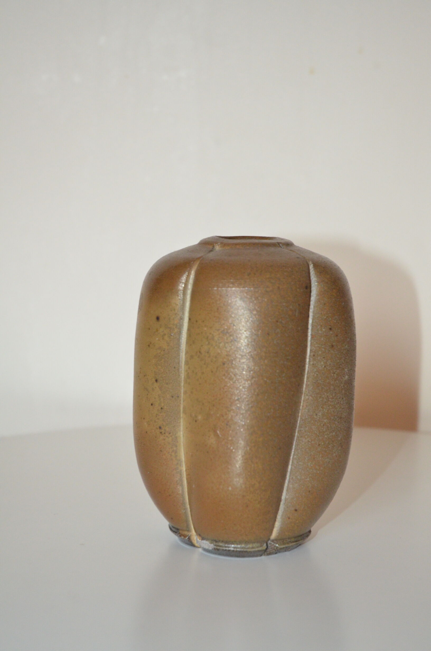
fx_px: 1353
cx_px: 216
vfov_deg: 27.0
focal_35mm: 75
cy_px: 326
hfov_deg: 18.1
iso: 2000
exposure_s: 1/60
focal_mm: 50
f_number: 6.3
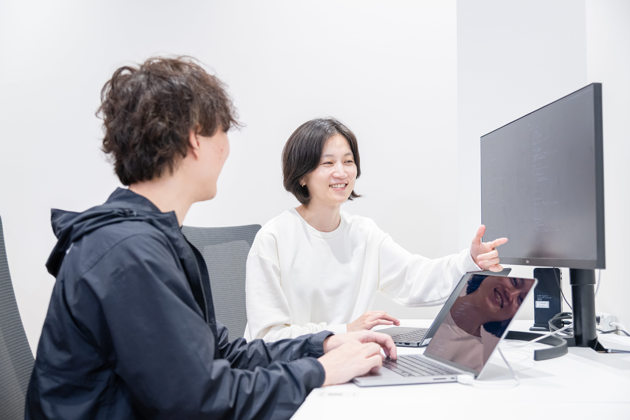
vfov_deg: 28.1
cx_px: 315
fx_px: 840
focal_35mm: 48
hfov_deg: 41.1
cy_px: 210
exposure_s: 1/100
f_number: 4
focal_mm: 48
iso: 1250
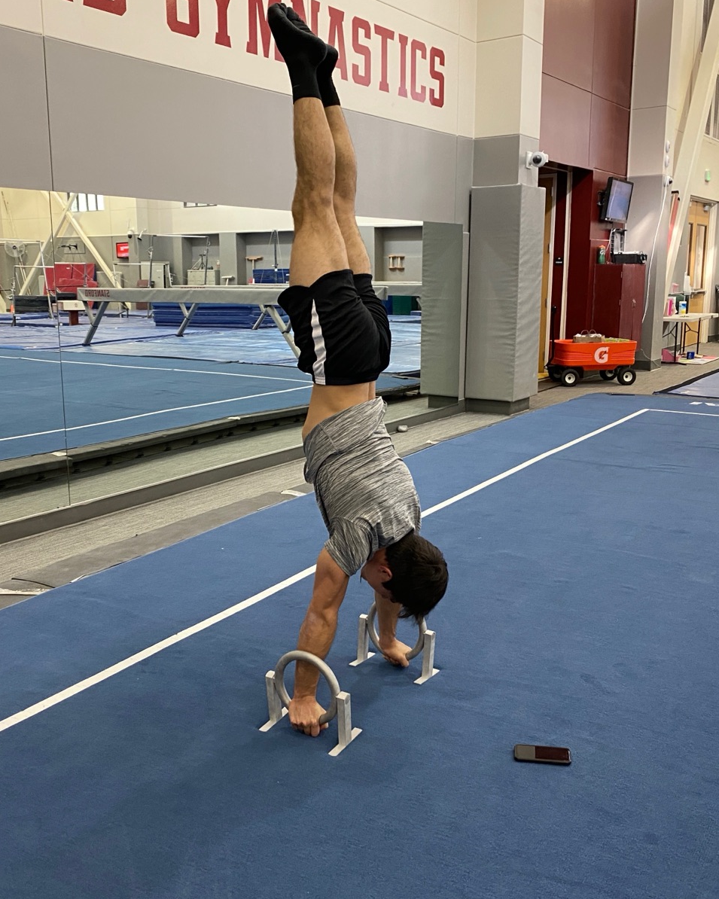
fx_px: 904
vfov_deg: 52.8
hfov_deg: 43.3
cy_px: 449
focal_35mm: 34
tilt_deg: -11.2
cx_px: 349
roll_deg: -0.8
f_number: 1.8
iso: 200
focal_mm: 4.25
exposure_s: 1/60
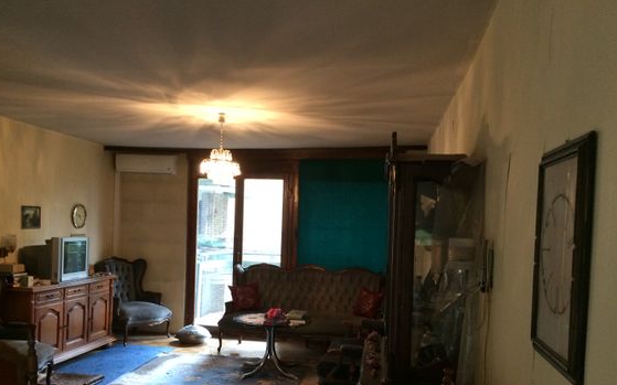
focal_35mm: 33
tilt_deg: -3.9
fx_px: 555
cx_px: 304
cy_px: 247
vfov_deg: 38.0
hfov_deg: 58.2
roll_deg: -1.1
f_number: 2.2
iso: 250
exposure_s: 1/25
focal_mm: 4.15
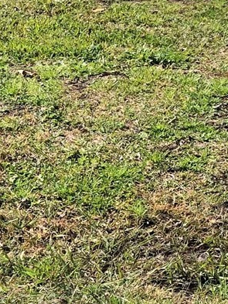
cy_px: 351
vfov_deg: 13.2
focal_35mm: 146
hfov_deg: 9.9
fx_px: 1281
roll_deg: -0.1
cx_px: -106
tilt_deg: -23.2
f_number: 1.8
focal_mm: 3.99
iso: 20
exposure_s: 1/1000
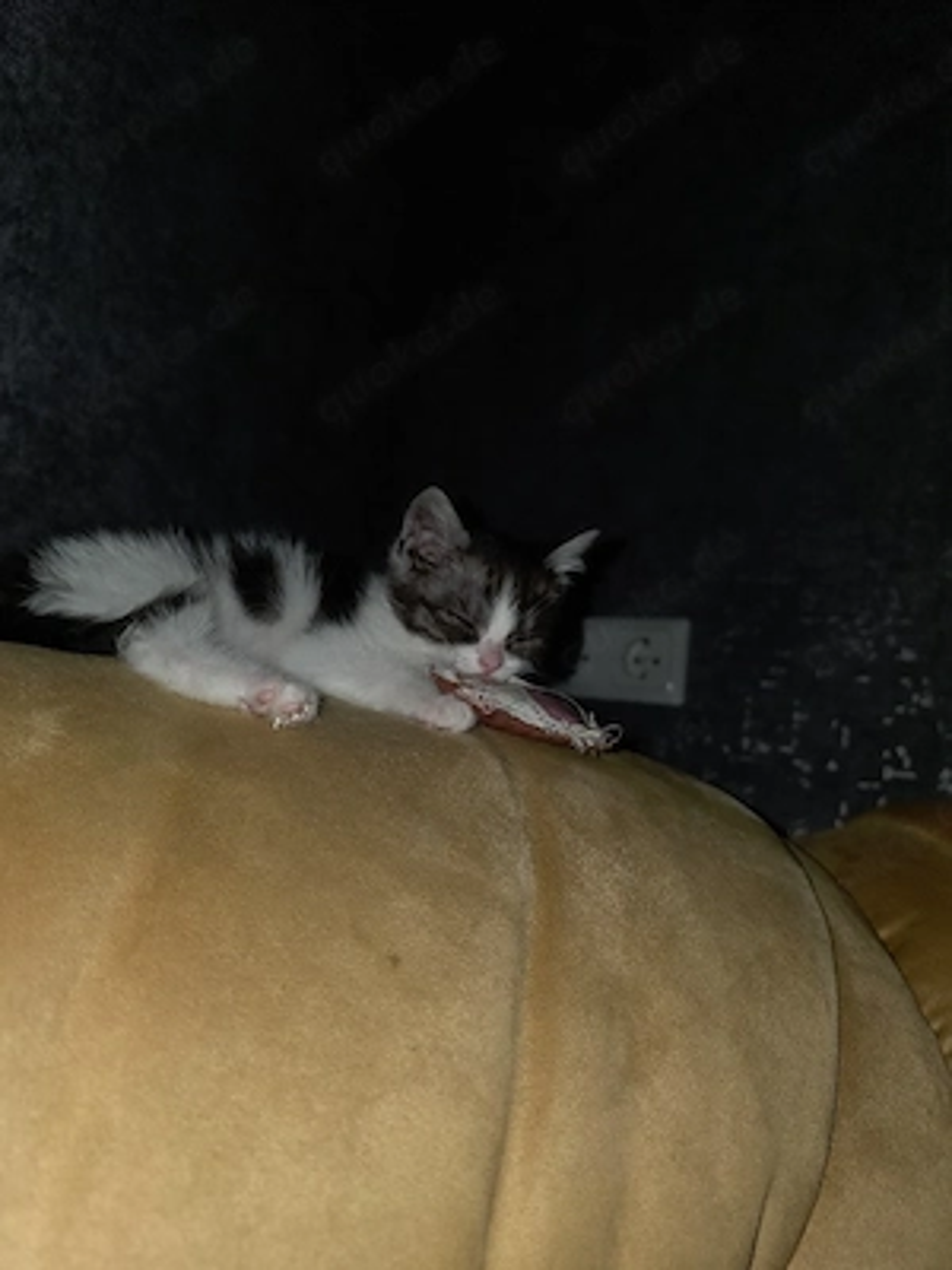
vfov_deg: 73.9
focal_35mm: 23
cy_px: 635
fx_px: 843
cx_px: 476
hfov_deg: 58.9
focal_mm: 6.5
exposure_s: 1/50.3
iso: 12
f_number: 1.4
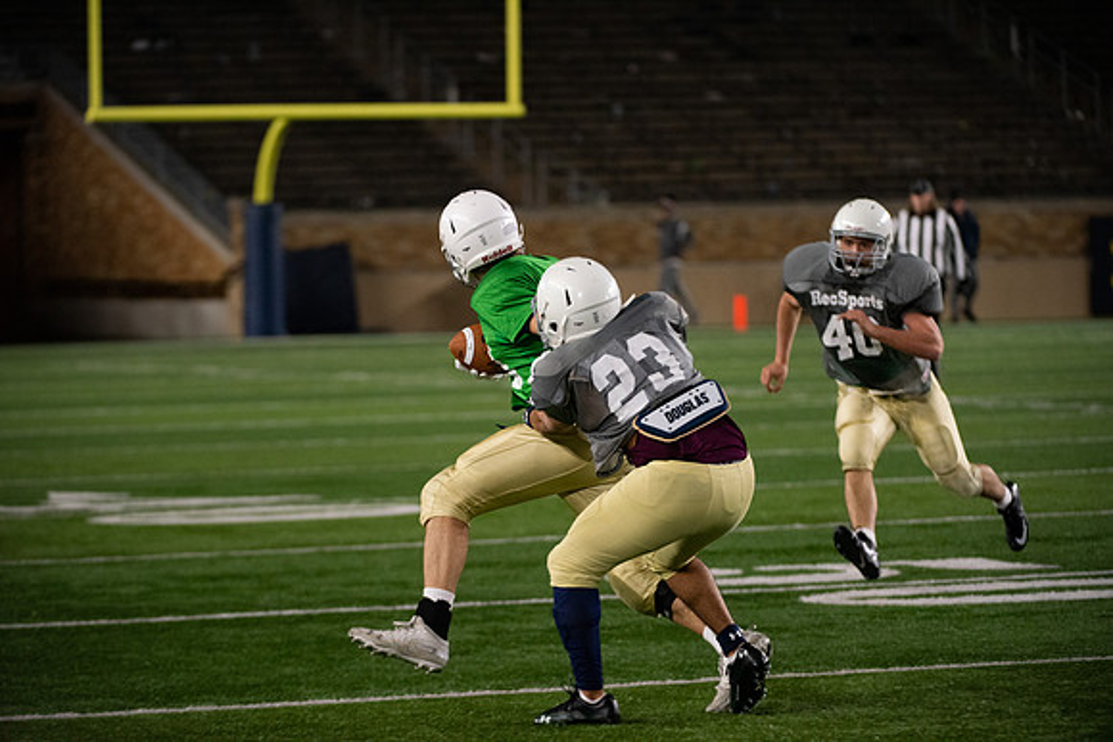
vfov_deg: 6.9
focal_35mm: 200
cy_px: 371
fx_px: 6184
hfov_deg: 10.3
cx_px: 556
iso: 3600
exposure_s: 1/500
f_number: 4
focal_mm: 200
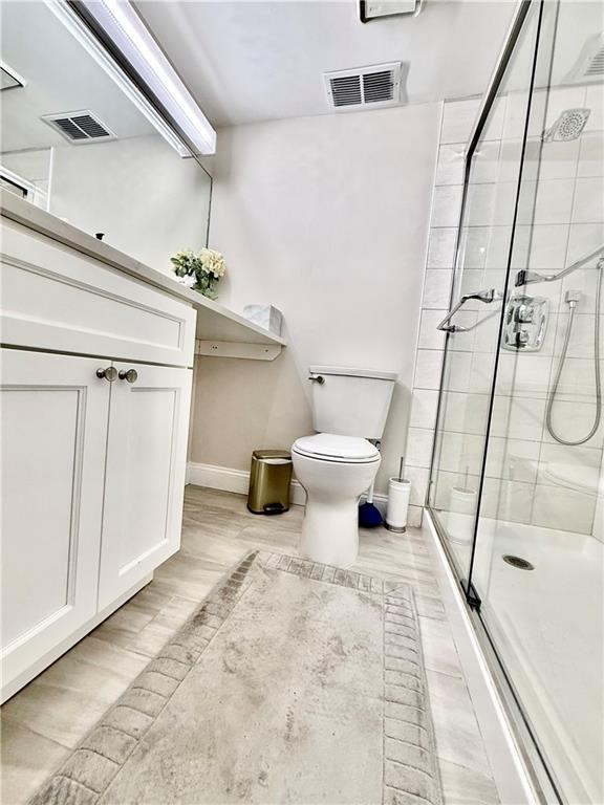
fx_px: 326
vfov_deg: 102.1
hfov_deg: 85.7
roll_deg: -5.2
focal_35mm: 14
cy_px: 402
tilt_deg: -2.7
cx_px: 302
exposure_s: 1/120
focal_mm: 2.22
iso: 200
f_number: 2.2
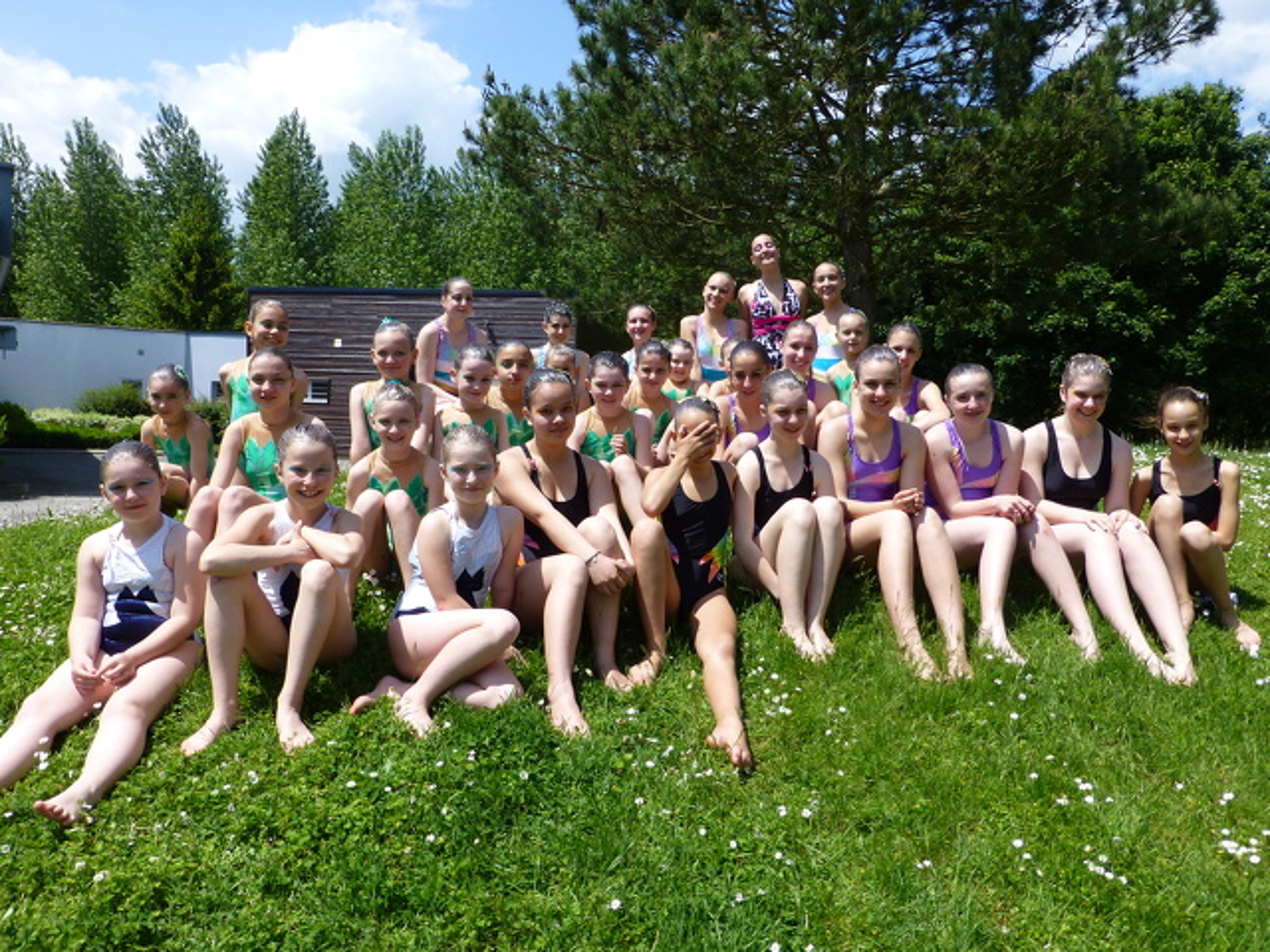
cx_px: 635
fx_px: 991
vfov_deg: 51.4
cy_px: 476
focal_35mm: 27
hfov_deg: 65.3
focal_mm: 4.8
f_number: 4
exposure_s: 1/800
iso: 100
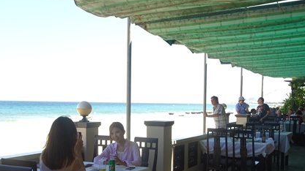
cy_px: 134
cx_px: 168
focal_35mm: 44
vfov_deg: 26.7
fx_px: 356
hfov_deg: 46.3
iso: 80
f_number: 3.5
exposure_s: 1/250
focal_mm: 4.1
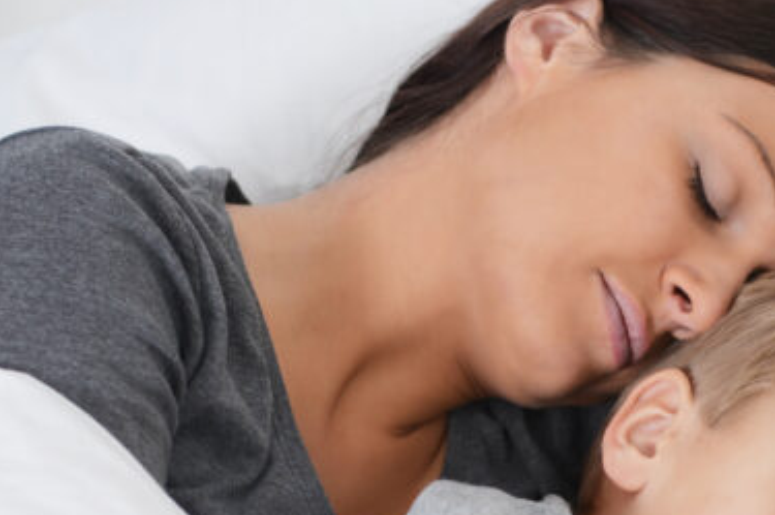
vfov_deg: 4.9
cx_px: 752
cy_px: 486
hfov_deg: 7.3
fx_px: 6065
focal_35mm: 282
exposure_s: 1/250
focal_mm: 85
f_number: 3.2
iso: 100
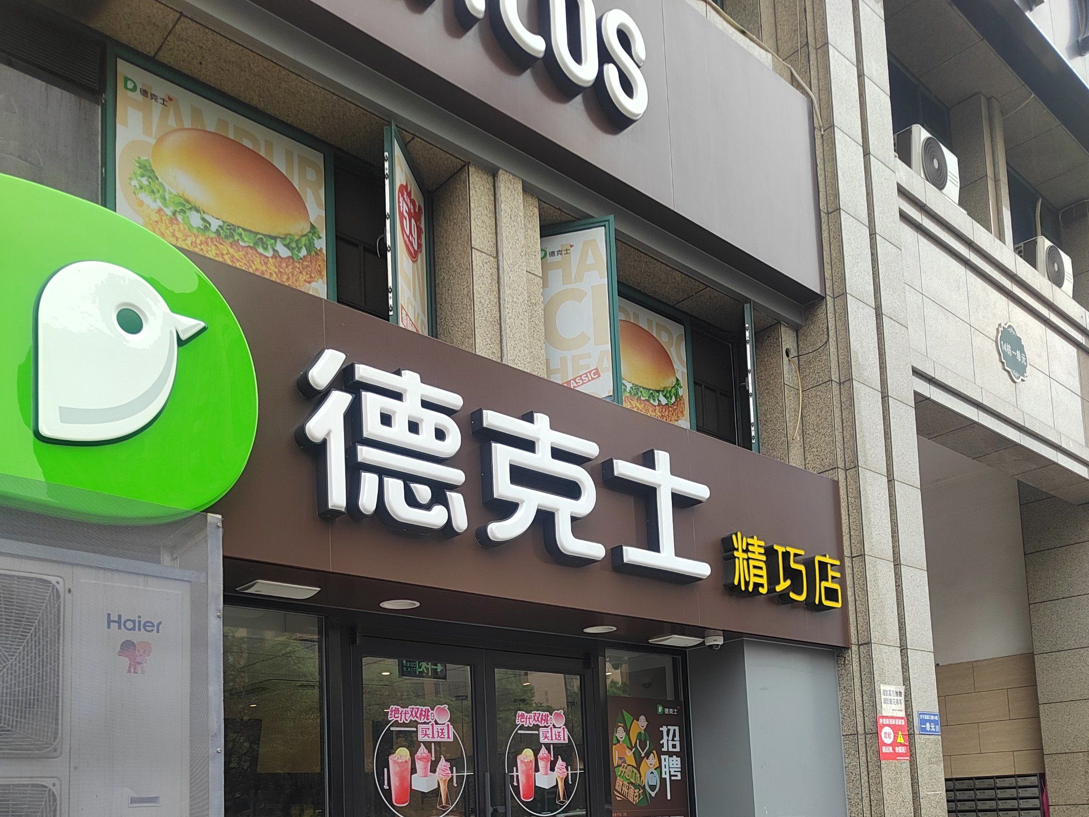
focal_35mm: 31
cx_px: 544
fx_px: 975
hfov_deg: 58.3
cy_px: 722
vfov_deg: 42.1
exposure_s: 1/1000
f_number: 1.9
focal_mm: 5.52
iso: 416
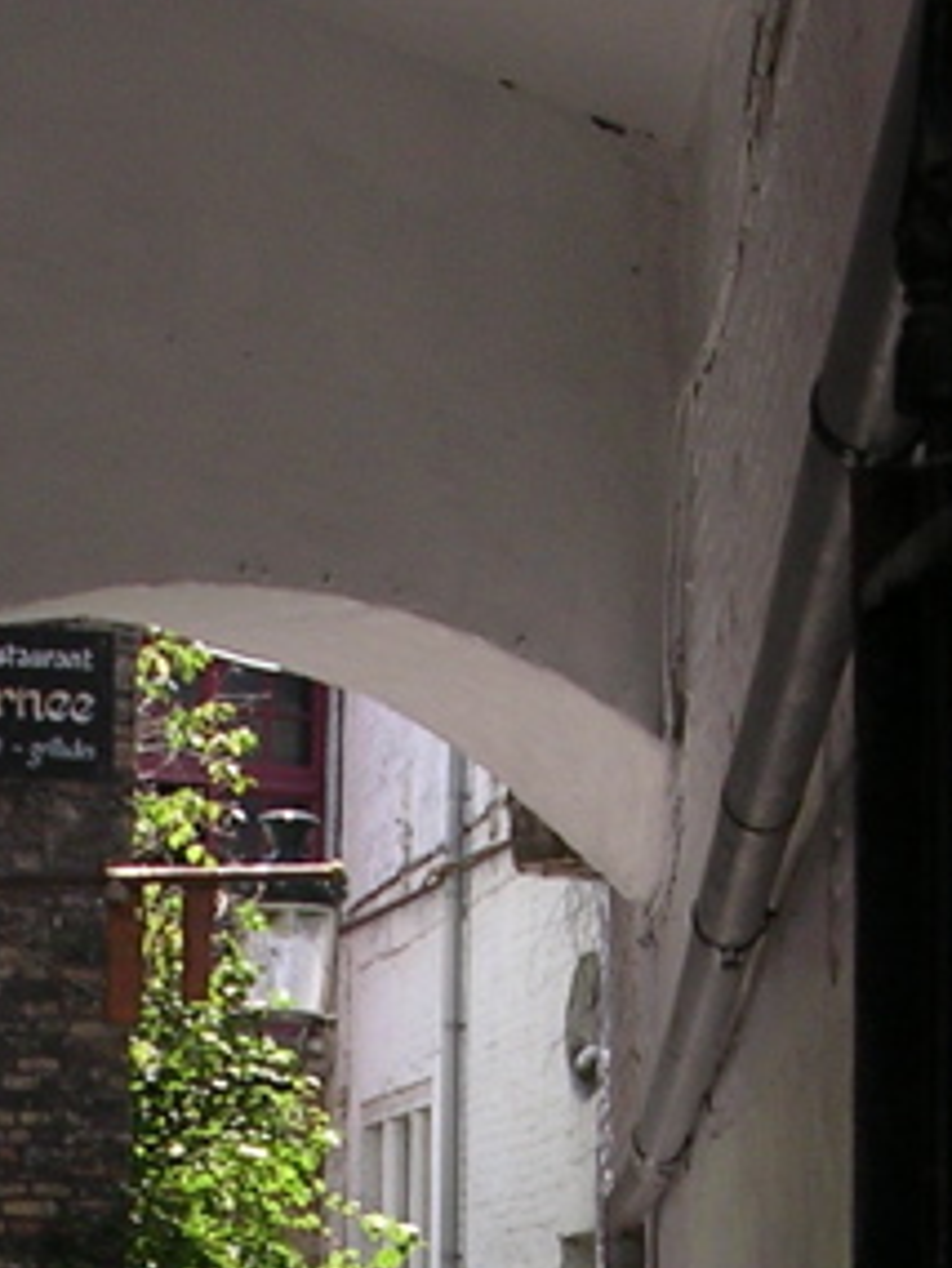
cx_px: 285
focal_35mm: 112
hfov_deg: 13.2
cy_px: 1530
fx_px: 4104
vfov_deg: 16.8
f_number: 2.8
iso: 50
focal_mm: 5.8
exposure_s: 1/250
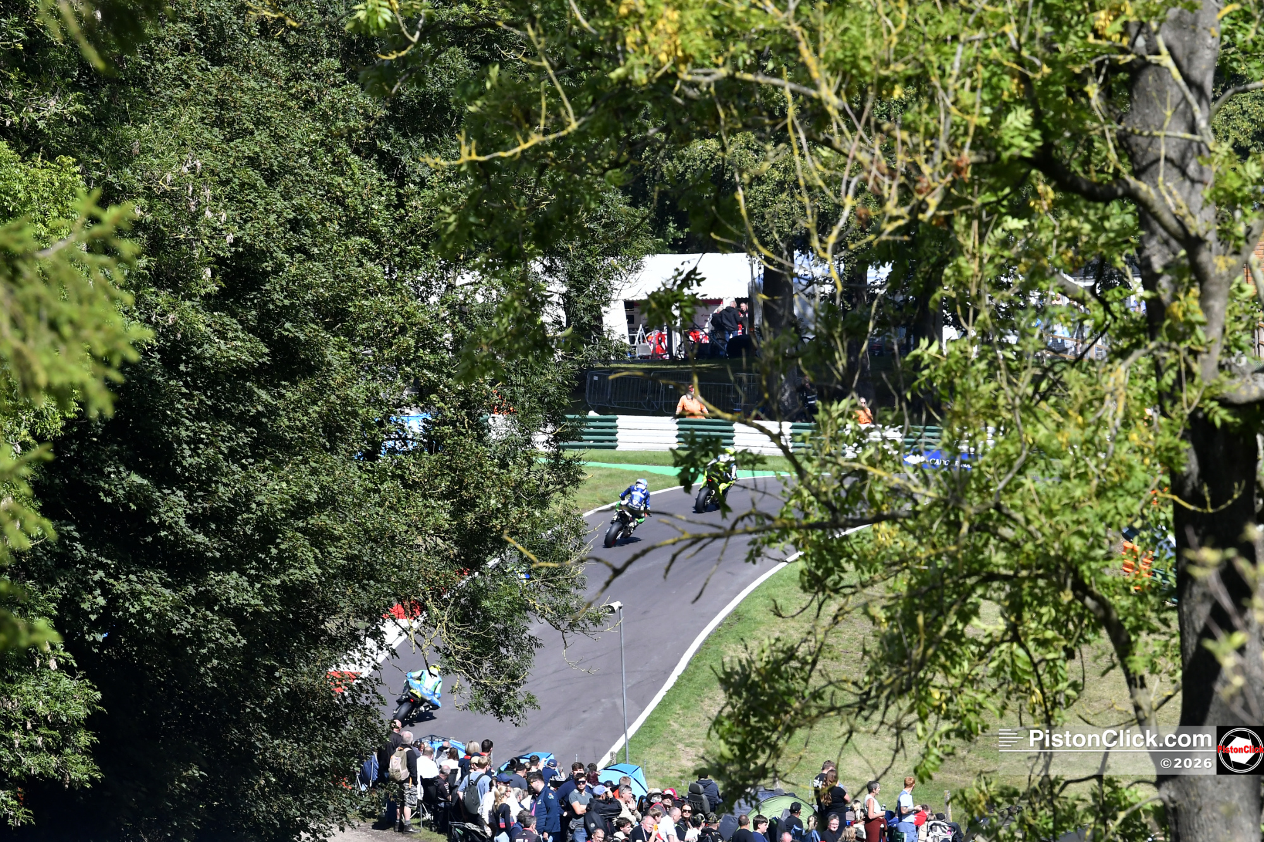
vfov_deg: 4.6
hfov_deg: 6.9
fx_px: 10532
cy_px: 421
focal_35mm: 300
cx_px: 632
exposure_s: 1/800
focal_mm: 200
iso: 800
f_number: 6.3
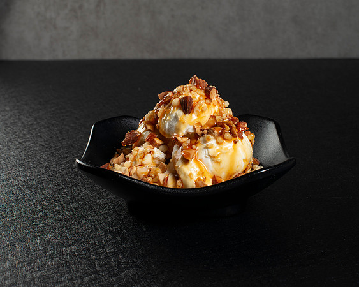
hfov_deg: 31.6
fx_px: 635
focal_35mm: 60
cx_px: 179
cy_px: 135
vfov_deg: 25.5
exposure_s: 1/125
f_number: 13
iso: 200
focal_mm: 50
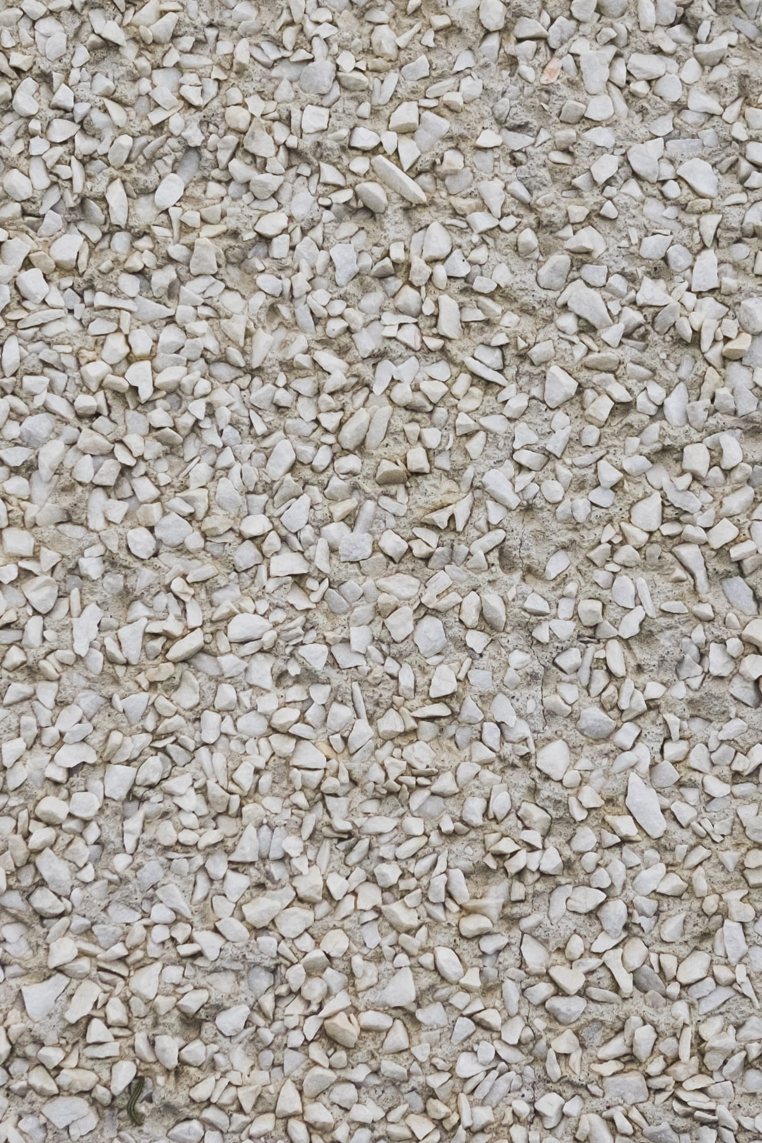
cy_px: 511
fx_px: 4222
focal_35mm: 133
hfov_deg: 10.3
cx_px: 468
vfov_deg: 15.4
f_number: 2.2
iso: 800
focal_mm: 35
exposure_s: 1/4000
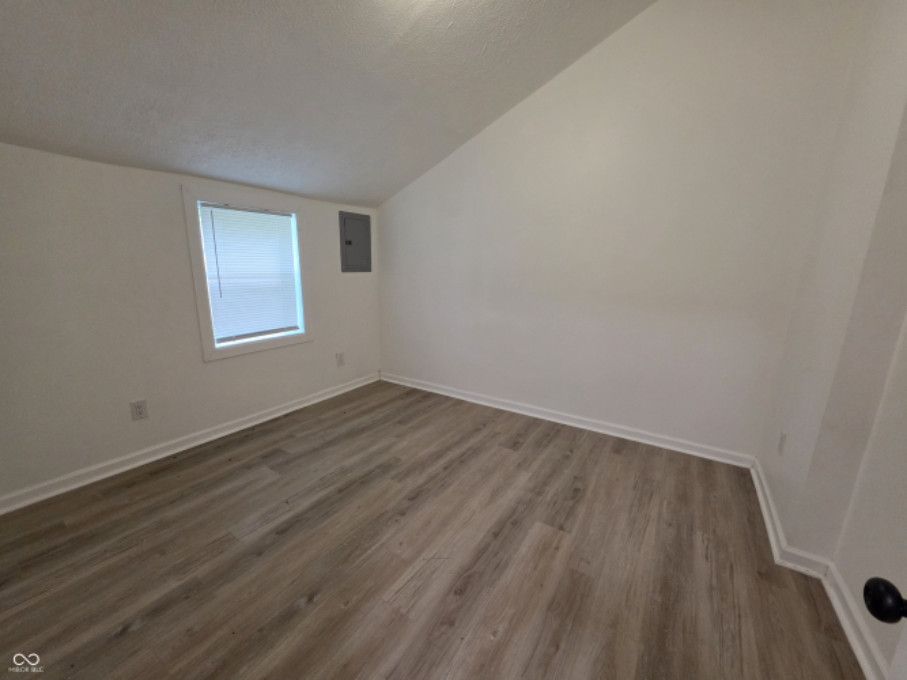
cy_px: 340
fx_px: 341
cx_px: 454
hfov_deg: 106.2
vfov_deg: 89.9
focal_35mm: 13
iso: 250
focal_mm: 2.2
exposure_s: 1/120
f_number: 1.9
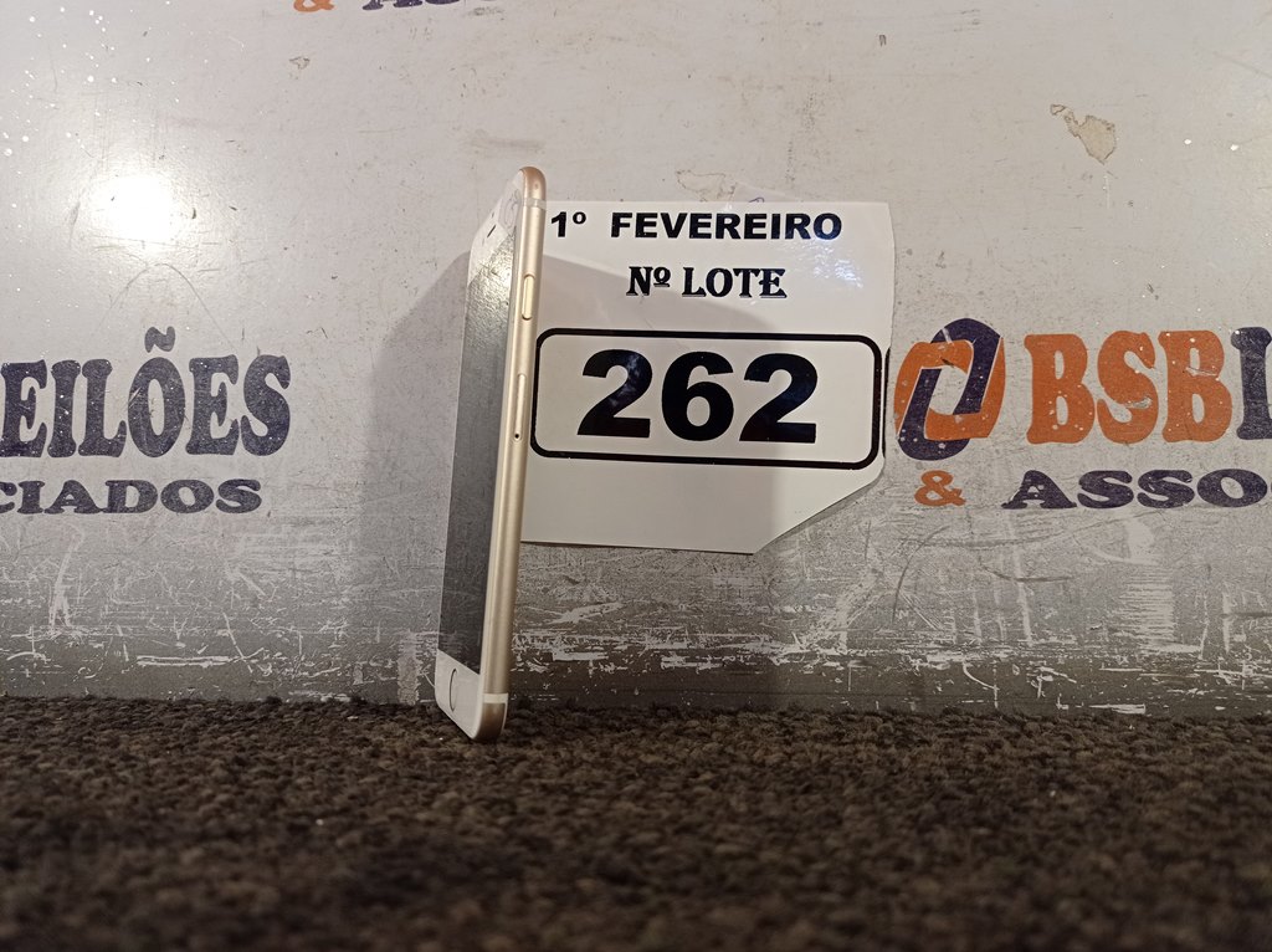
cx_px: 636
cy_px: 476
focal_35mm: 28
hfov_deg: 63.5
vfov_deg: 49.7
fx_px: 1028
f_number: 1.79
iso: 131
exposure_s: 1/120
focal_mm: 4.7
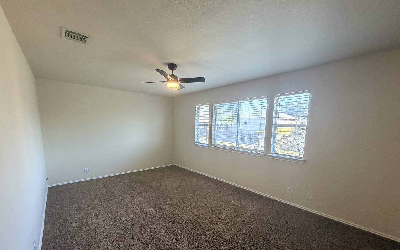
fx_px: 163
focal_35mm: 15
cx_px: 201
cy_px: 147
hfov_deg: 101.5
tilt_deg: -7.4
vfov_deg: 74.1
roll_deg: -0.9
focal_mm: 2.22
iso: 320
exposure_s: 1/100
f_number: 2.2
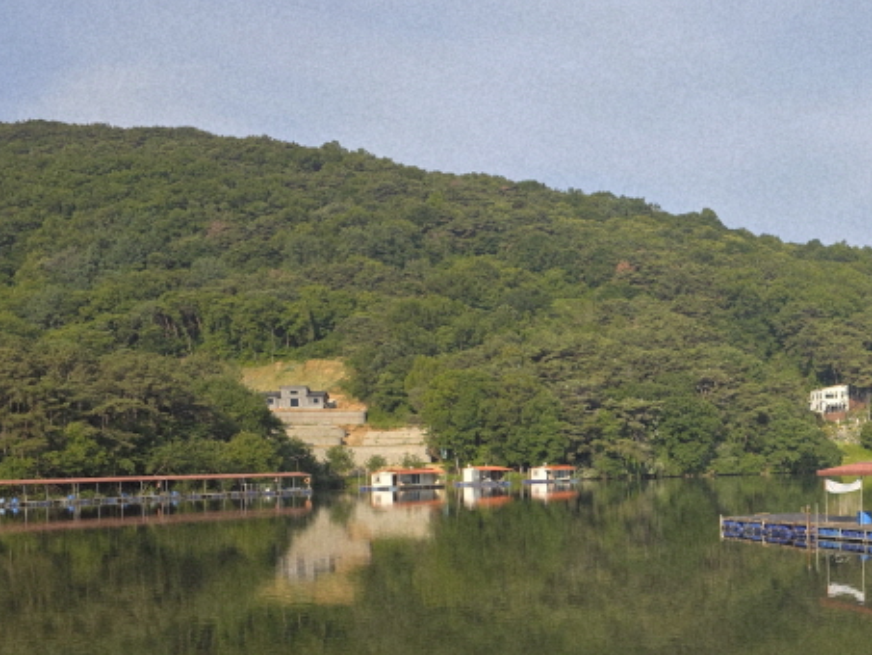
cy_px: 514
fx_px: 1310
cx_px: 837
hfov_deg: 34.1
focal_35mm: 52
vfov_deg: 27.5
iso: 80
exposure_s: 1/4539
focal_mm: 6.3
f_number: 1.7
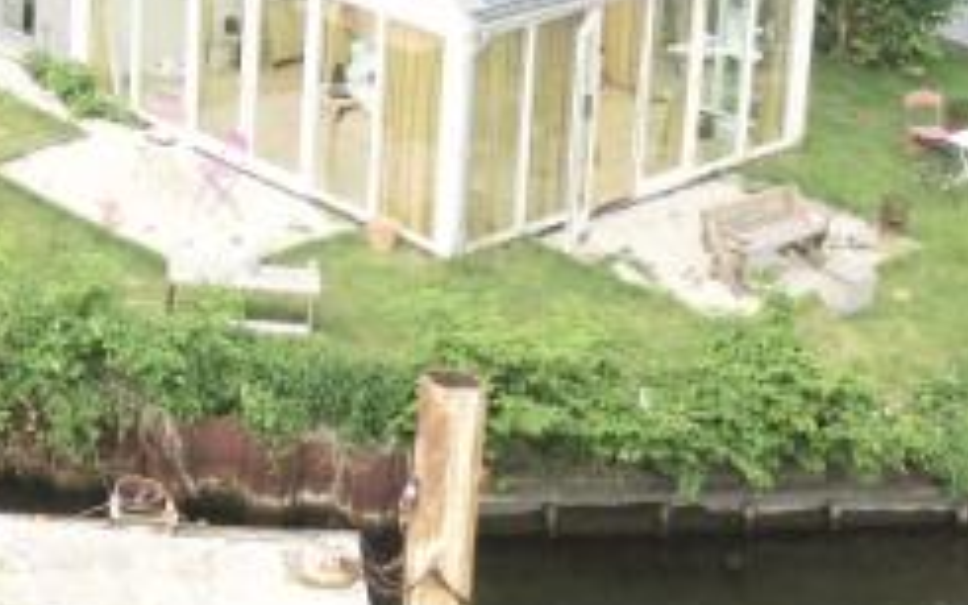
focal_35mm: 90
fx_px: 2374
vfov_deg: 13.5
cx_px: -217
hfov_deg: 21.3
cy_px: -364
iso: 100
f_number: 2.2
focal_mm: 4.73
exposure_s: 1/3155
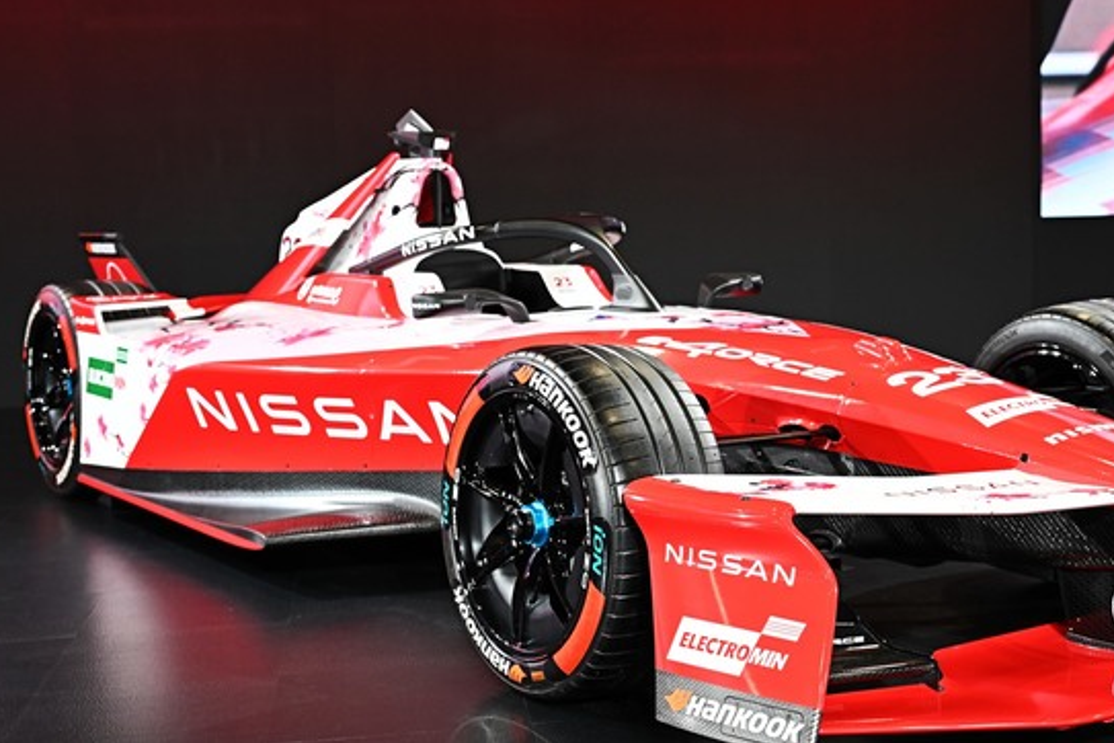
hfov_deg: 35.5
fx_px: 1733
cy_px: 427
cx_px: 675
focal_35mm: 56
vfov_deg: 24.2
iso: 500
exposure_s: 1/60
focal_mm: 39
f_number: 4.5
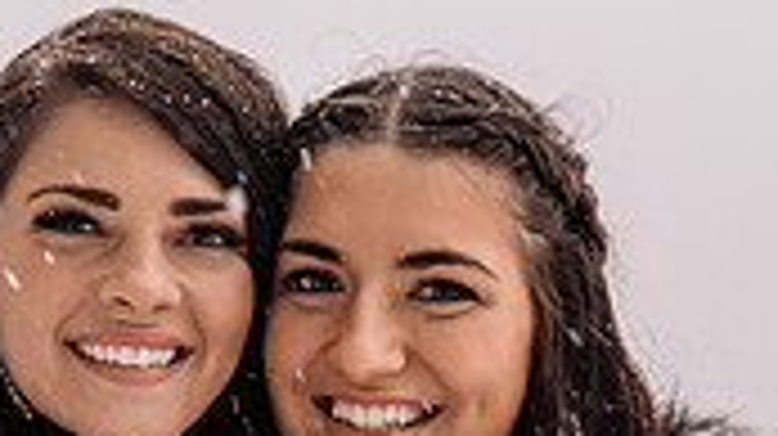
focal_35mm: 123
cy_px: 537
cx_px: 252
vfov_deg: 9.7
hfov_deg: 17.4
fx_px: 2535
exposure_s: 1/250
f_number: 5
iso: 1250
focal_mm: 35
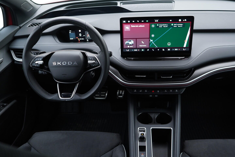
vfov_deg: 36.9
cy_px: 78
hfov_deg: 53.1
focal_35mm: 36
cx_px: 118
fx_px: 235
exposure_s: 1/40
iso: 250
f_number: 2.8
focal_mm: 24
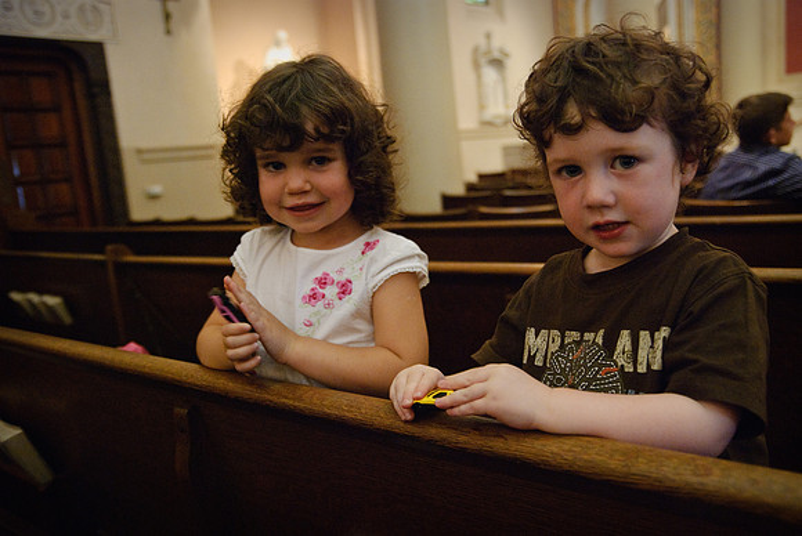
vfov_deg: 40.1
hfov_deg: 57.2
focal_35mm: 33
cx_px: 401
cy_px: 268
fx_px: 736
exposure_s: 1/40
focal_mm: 22
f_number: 2.8
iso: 1250
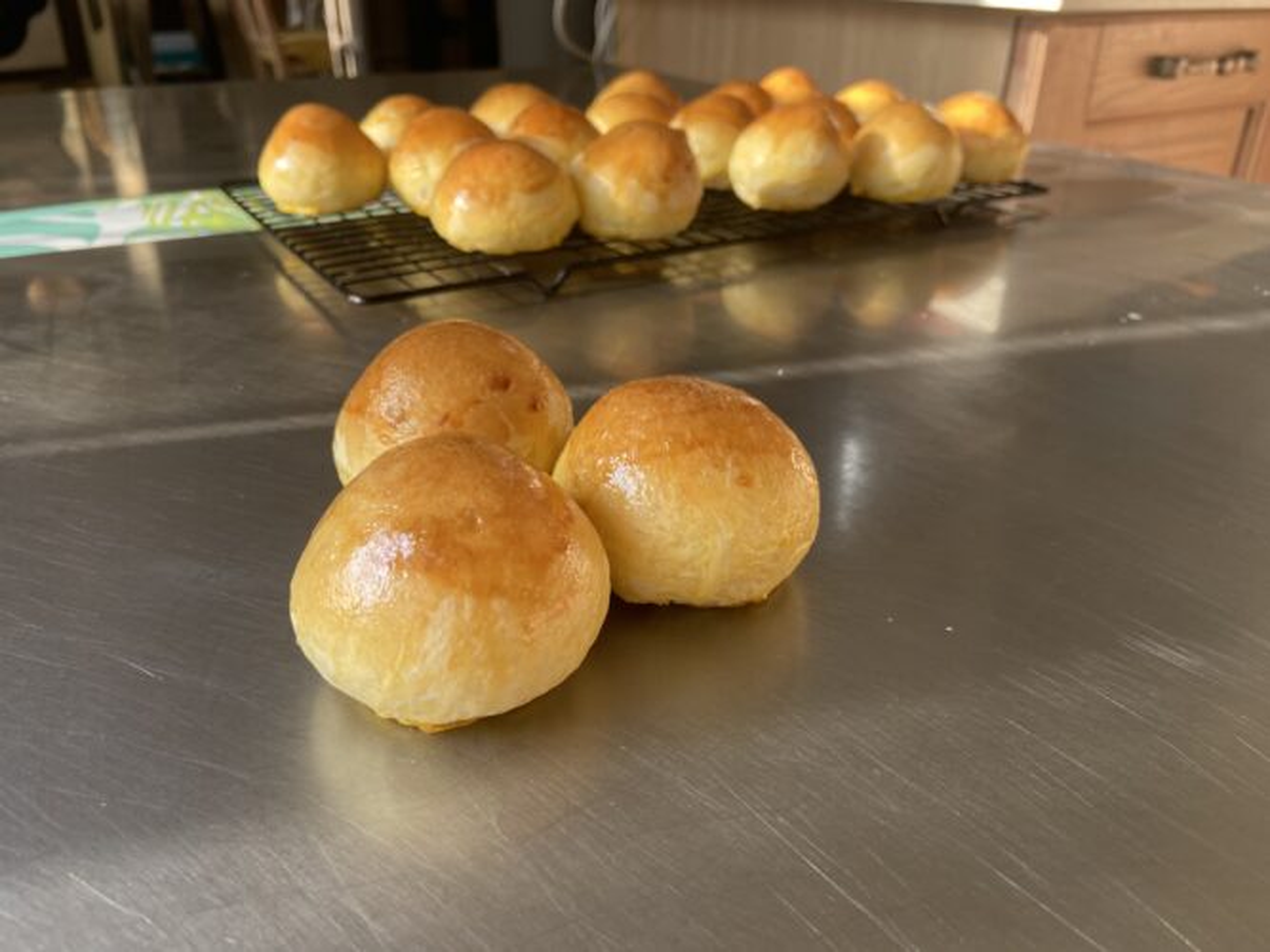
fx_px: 954
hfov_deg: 67.3
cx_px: 635
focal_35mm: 26
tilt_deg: -28.1
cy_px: 476
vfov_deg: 53.0
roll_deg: -1.3
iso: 64
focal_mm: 4.25
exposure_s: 1/121
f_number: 1.8
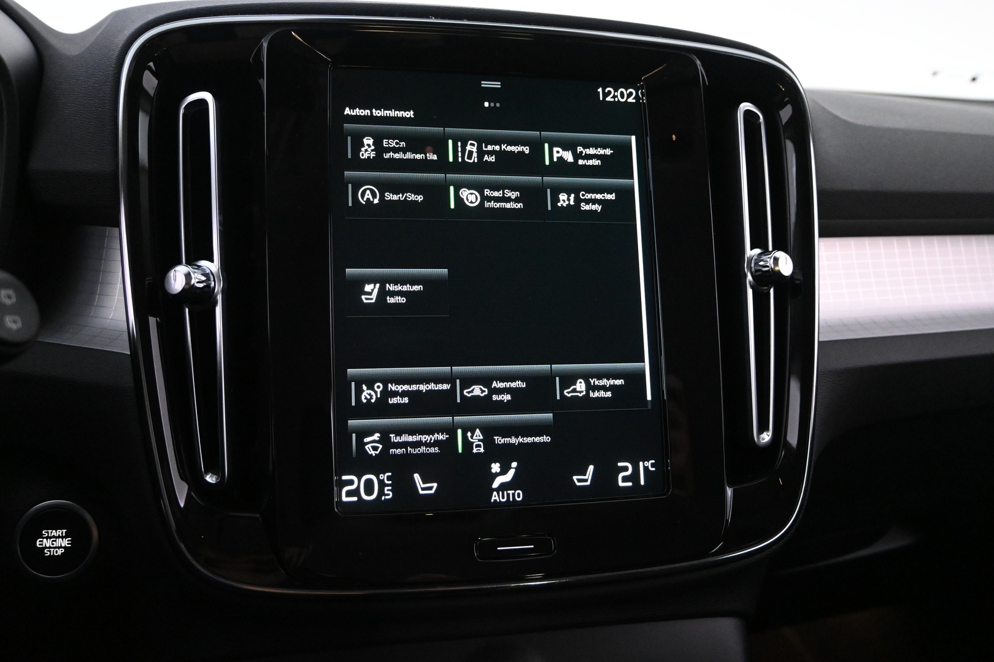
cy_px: 331
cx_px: 497
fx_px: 808
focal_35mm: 29
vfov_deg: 44.6
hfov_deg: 63.2
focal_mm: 19.5
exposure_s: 1/60
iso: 5000
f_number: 3.8
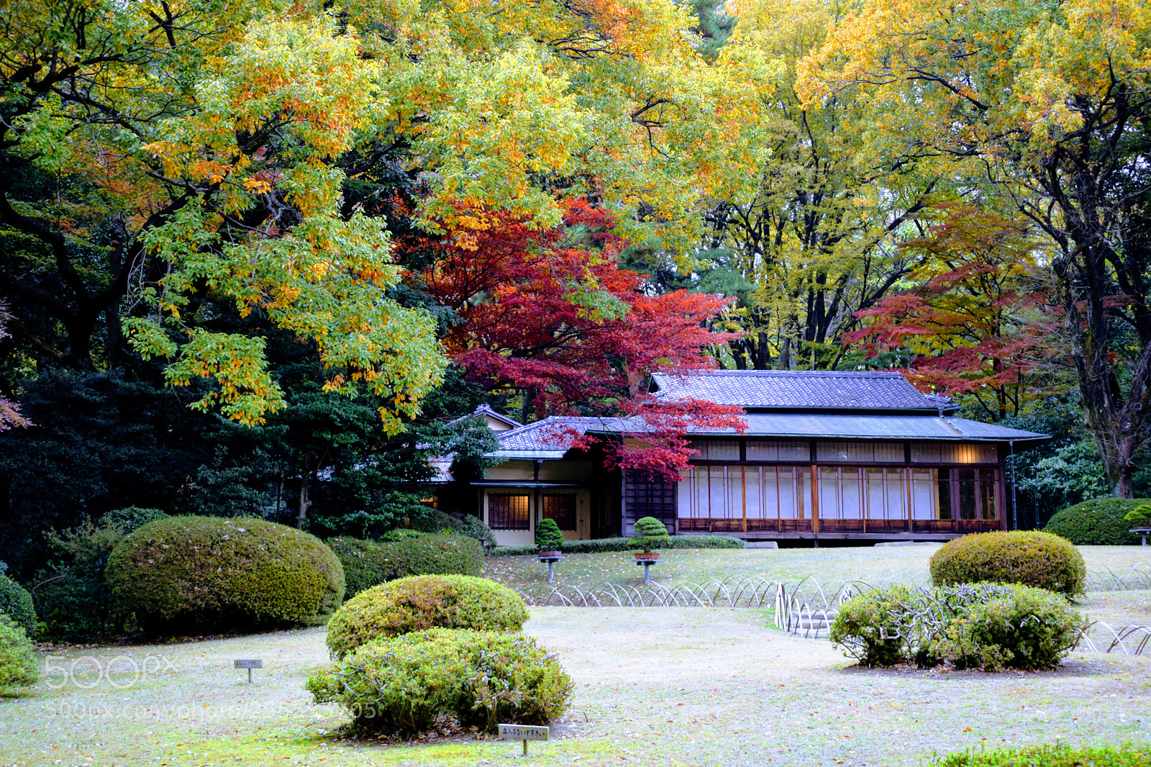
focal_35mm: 57
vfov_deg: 23.8
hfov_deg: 35.1
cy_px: 384
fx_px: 1822
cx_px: 576
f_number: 4.8
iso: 450
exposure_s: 1/60
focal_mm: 38
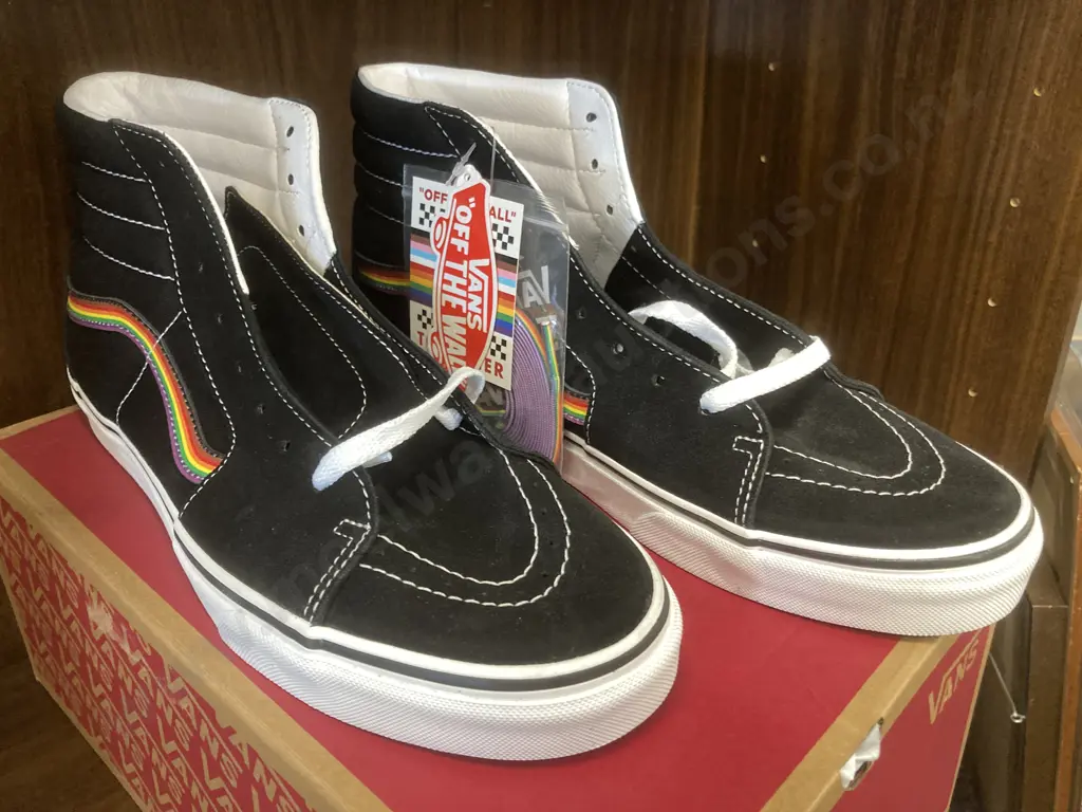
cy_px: 406
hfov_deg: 63.4
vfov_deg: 49.7
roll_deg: -1.1
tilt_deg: -25.8
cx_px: 541
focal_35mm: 28
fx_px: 875
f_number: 1.8
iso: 250
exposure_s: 1/50
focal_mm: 3.99
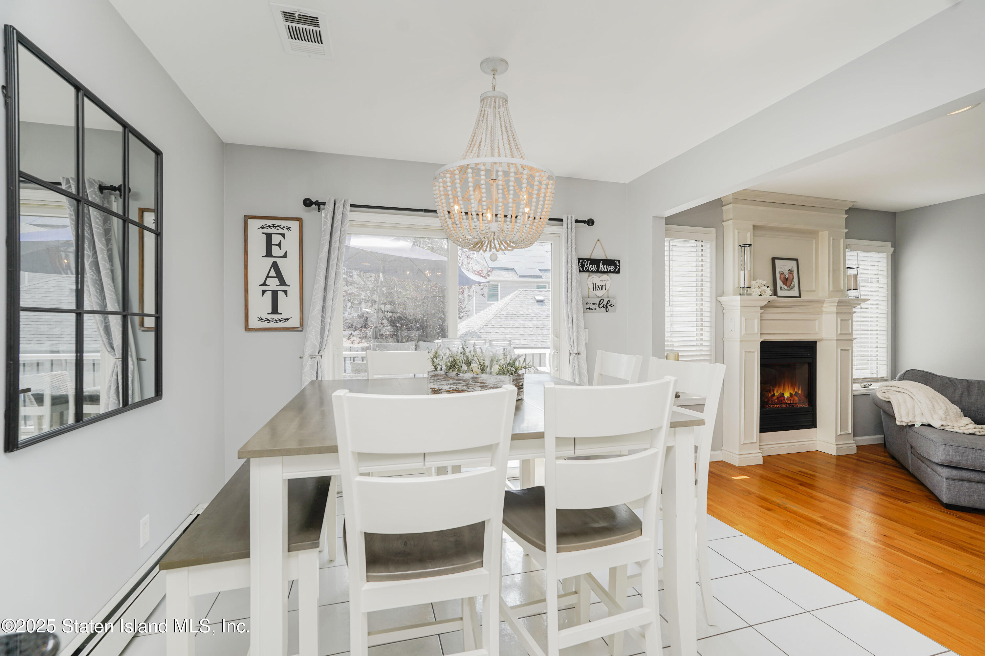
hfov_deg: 96.7
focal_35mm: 16
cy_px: 328
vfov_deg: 73.7
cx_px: 492
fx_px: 438
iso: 100
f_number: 5.6
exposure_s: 1/60
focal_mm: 16
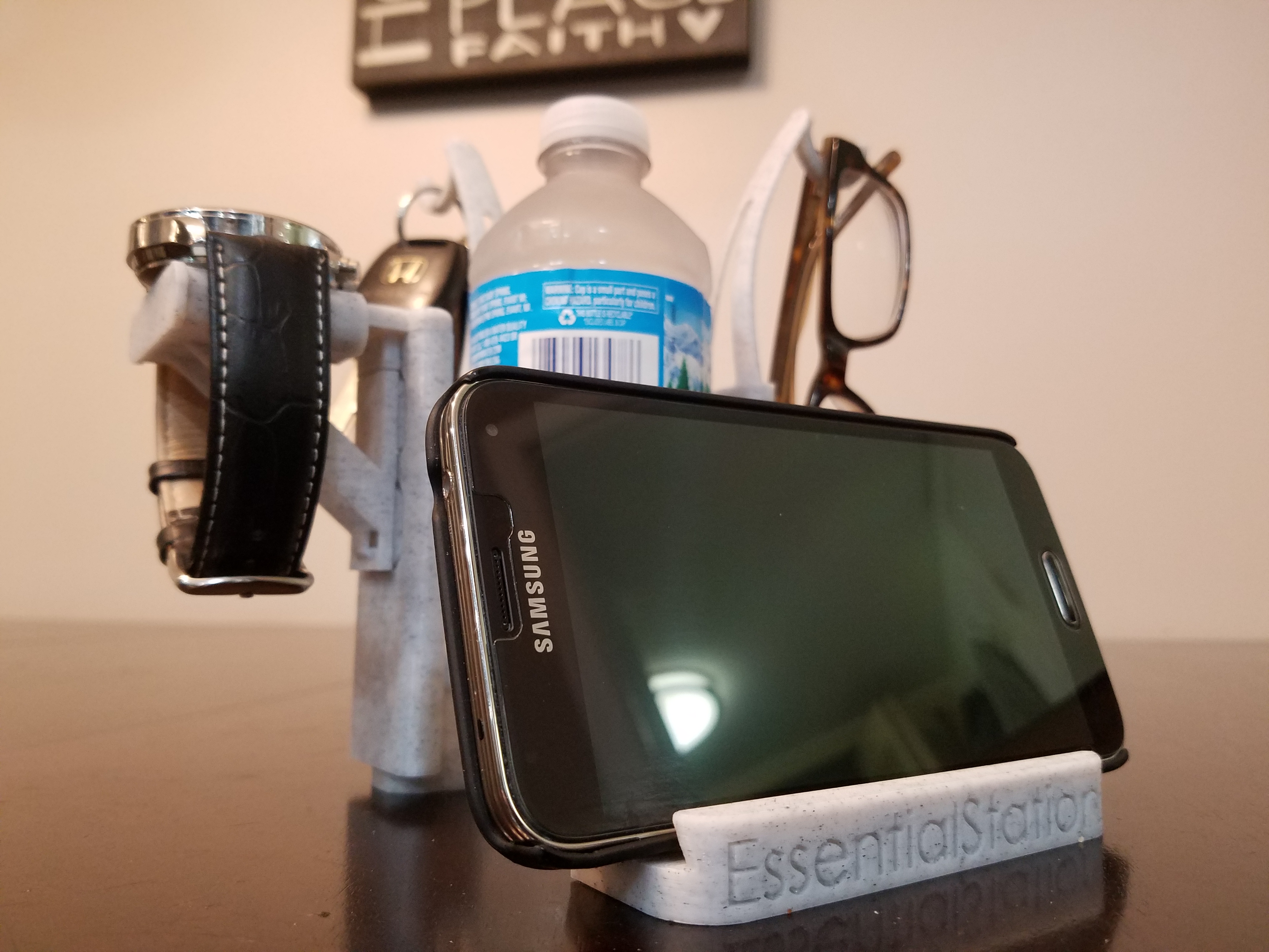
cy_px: 476
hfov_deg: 67.3
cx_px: 634
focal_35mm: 26
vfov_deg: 53.1
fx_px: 953
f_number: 1.7
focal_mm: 4.2
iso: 250
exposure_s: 1/24
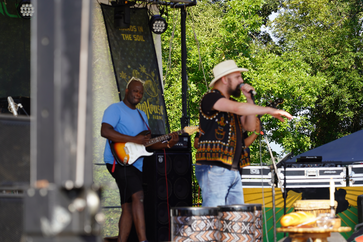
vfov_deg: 13.0
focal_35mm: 105
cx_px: 182
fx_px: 1059
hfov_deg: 19.5
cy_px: 121
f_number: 5.6
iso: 100
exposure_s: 1/160
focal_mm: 105
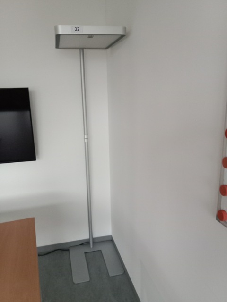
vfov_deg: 65.3
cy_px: 151
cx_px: 114
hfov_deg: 51.4
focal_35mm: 27
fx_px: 236
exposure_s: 1/20
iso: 613
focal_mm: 3.65
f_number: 2.2
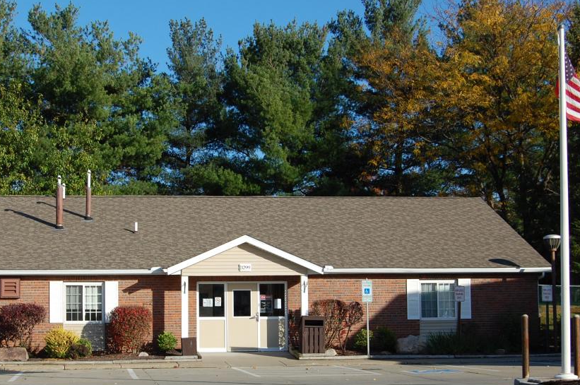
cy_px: 255
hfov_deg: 26.4
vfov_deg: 17.7
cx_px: 221
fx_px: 1235
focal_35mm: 77
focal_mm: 35
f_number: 9
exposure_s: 1/320
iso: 200
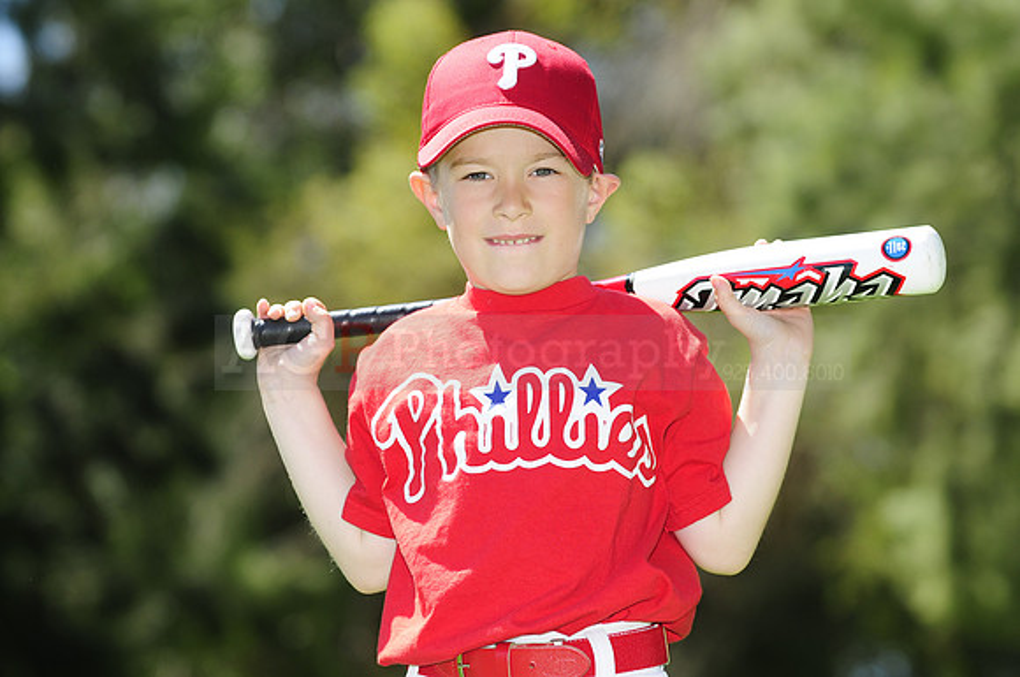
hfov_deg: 11.4
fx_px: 5093
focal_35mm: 180
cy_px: 338
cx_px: 510
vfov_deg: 7.6
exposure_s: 1/640
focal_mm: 120
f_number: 4.5
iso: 200
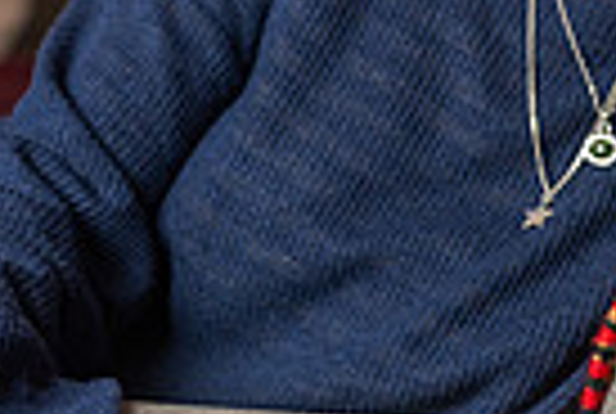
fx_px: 2538
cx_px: 382
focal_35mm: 148
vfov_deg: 9.2
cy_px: -52
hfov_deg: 13.8
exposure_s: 1/60
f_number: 2
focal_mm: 35
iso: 125
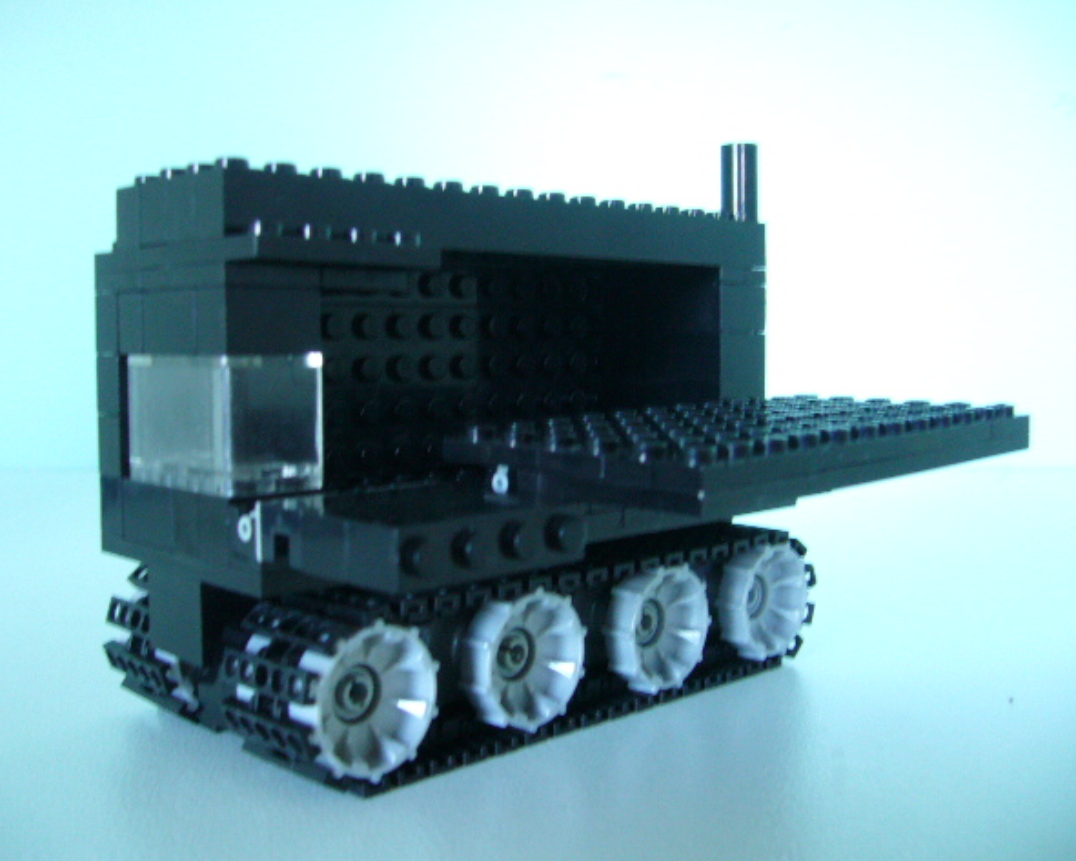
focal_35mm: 37
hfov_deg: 49.0
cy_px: 431
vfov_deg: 40.1
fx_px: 1178
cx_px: 495
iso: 160
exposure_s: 1/13
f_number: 2.8
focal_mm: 5.8
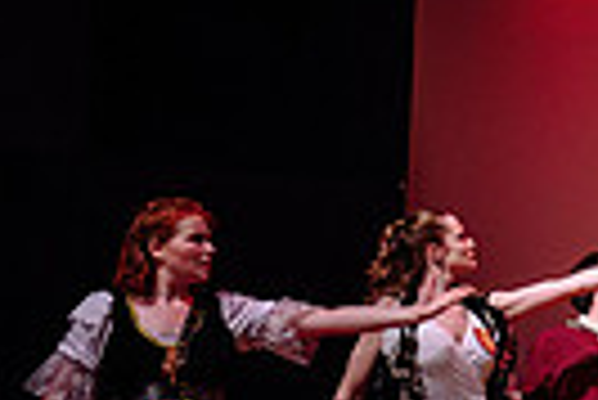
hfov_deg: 13.6
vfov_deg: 10.7
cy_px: 208
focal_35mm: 128
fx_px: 2129
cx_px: 1196
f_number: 2.8
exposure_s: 1/250
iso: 1600
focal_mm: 27.5
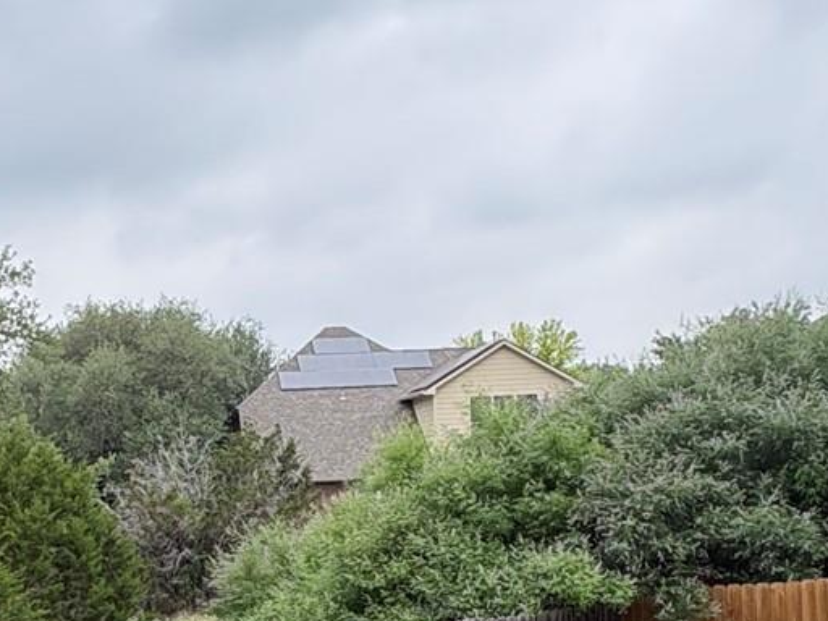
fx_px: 1339
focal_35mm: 56
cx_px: 243
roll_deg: +3.6
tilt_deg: -4.6
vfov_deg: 25.3
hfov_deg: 33.9
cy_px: 566
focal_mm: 2.22
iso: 50
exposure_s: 1/681
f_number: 2.2
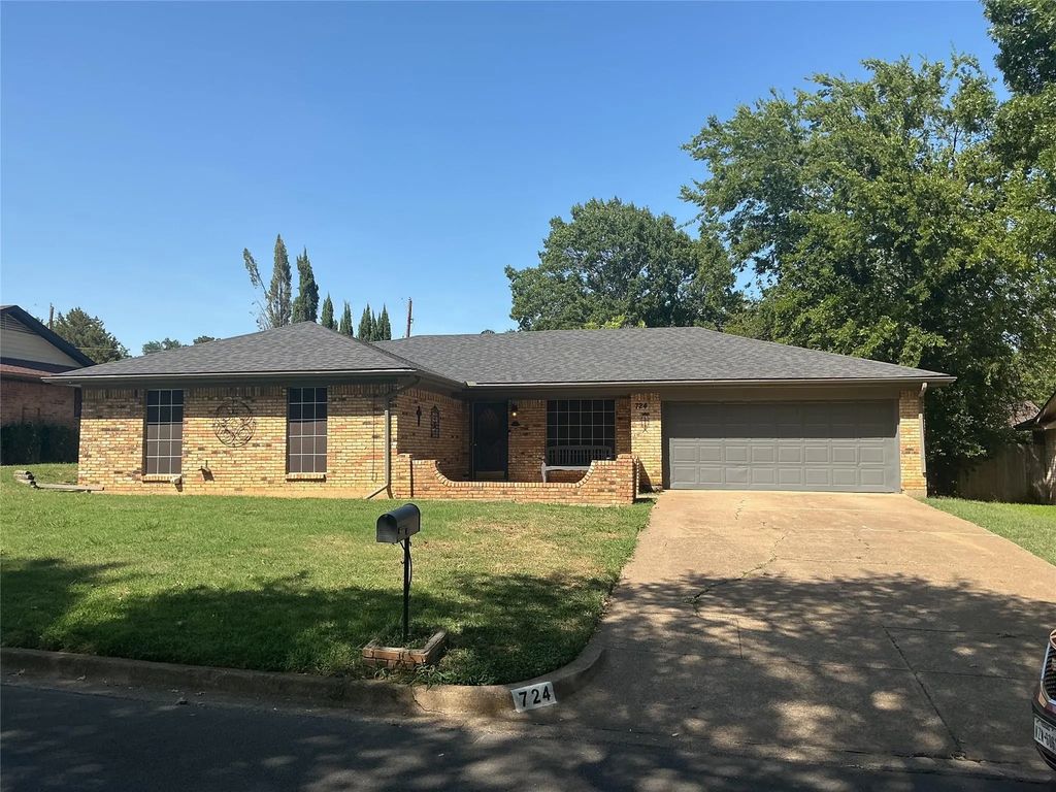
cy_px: 396
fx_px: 885
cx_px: 528
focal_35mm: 29
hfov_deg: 61.7
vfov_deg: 48.2
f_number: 1.8
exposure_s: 1/1412
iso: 25
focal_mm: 3
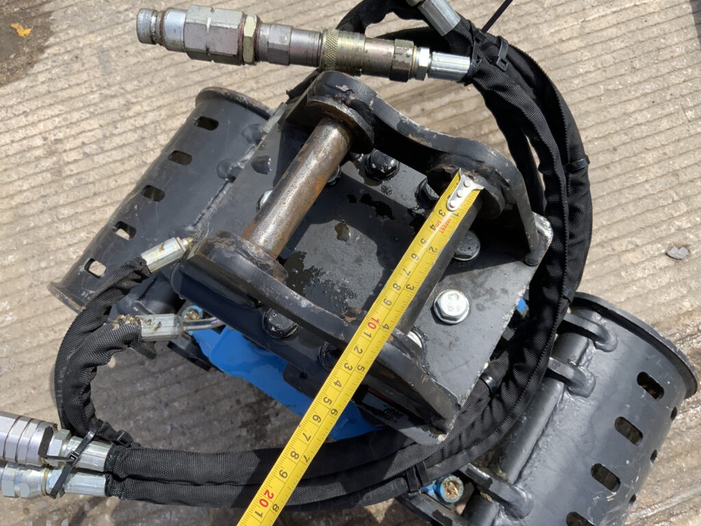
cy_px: 263
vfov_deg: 48.2
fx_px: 587
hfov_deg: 61.7
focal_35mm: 29
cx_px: 350
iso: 16
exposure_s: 1/1015
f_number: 1.8
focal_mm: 3
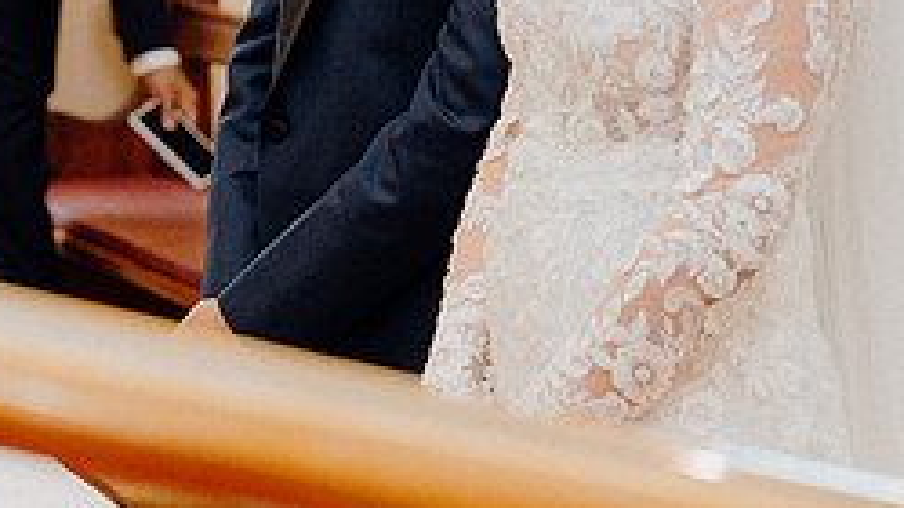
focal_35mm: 144
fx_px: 3451
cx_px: 418
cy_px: -34
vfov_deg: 8.4
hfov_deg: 14.9
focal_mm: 59
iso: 2500
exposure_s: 1/250
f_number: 3.5
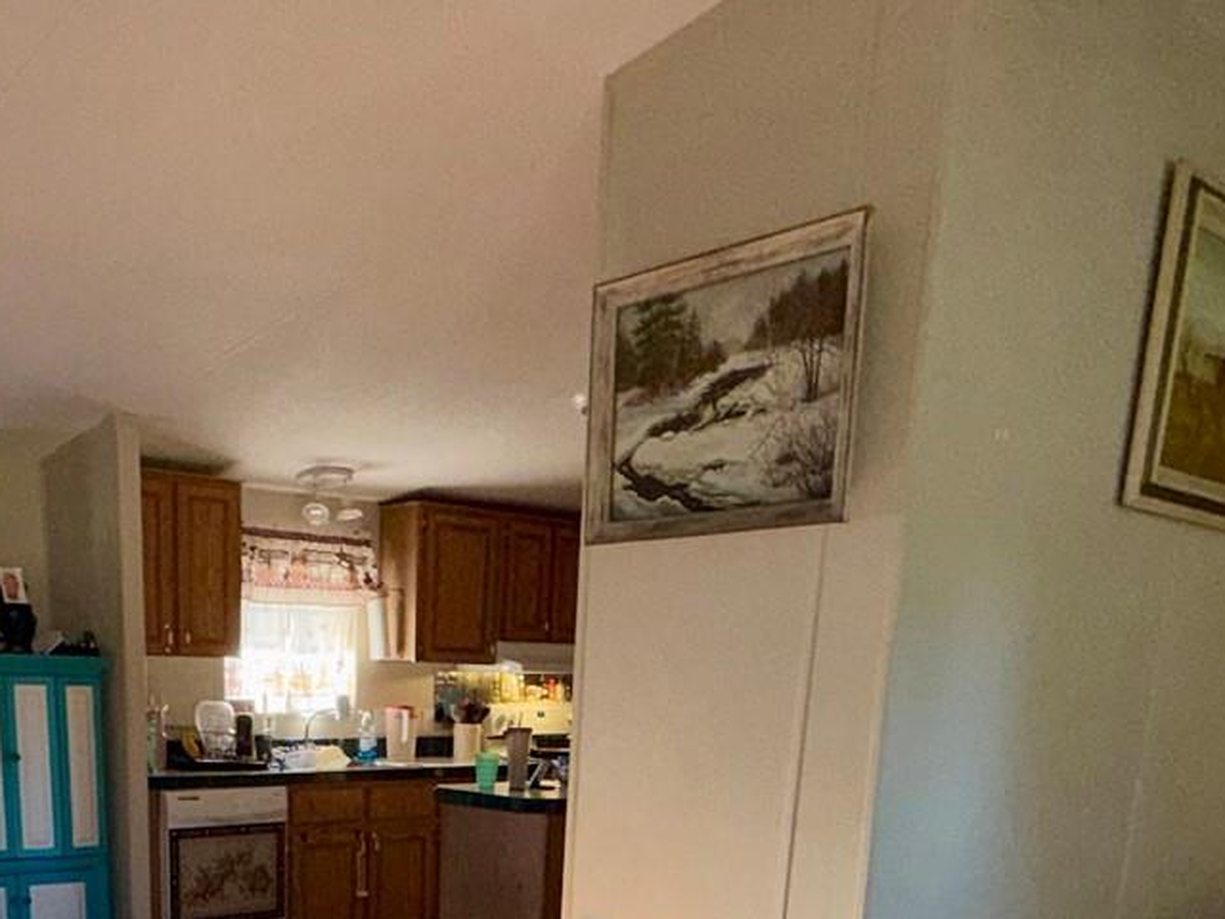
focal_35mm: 35
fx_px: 1239
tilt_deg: -16.5
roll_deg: -1.5
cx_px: 500
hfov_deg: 52.3
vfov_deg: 36.1
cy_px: 950
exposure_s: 1/60
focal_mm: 2.22
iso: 80
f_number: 2.2
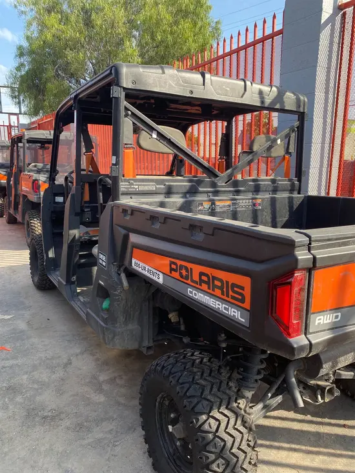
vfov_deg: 67.3
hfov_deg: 53.1
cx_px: 178
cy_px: 236
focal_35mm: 26
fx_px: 355
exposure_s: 1/465
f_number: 1.8
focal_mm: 4.25
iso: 32
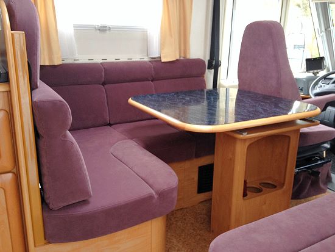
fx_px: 339
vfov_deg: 40.7
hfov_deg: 52.6
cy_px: 126
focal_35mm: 35
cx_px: 168
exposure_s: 1/20
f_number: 2.4
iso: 100
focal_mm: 4.28
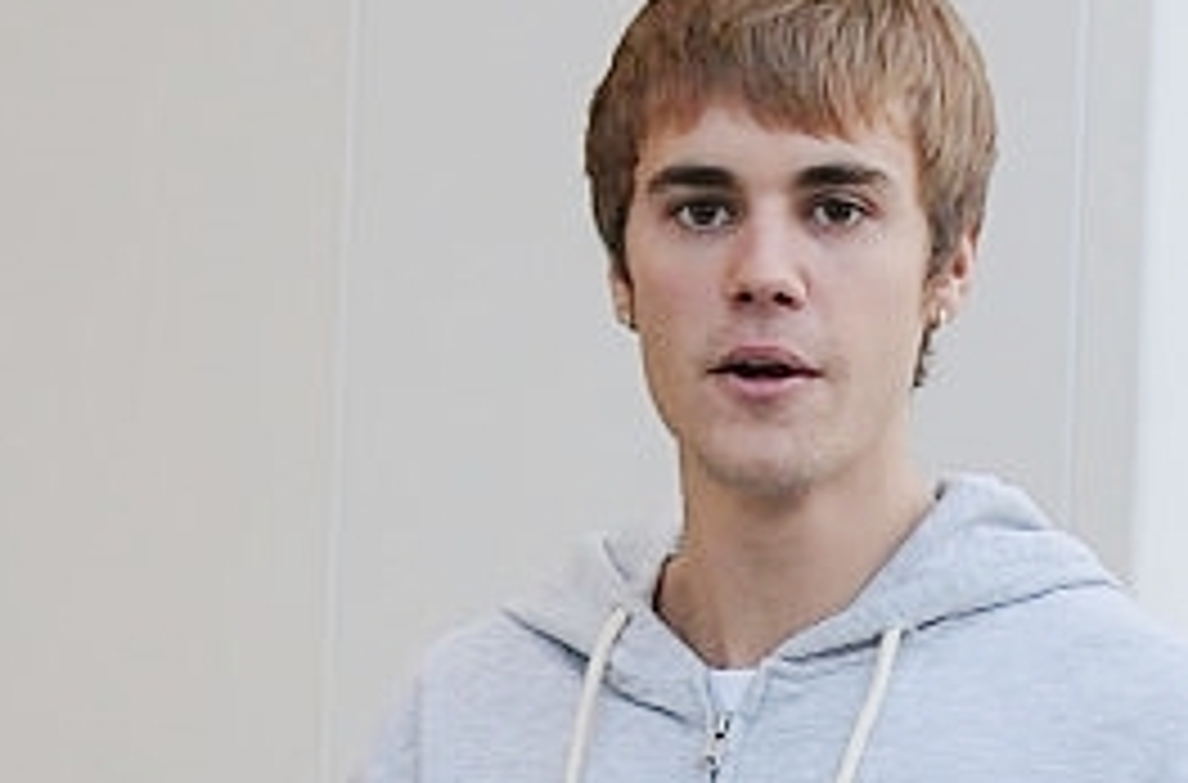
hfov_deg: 12.6
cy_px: 508
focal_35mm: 163
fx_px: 5360
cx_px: 864
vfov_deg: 8.4
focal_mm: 70
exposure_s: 1/320
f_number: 2.8
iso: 800
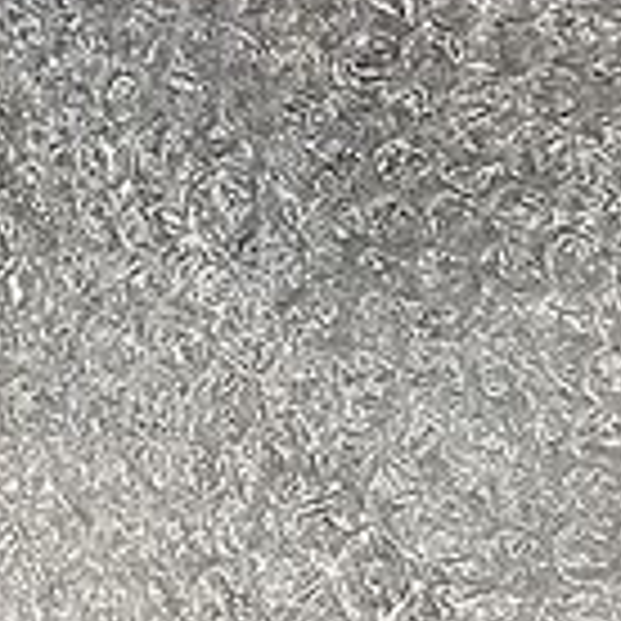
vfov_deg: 13.9
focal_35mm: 115
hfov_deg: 12.8
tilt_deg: -74.5
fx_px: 2334
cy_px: 1012
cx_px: -711
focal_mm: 3.99
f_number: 1.8
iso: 200
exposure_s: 1/60
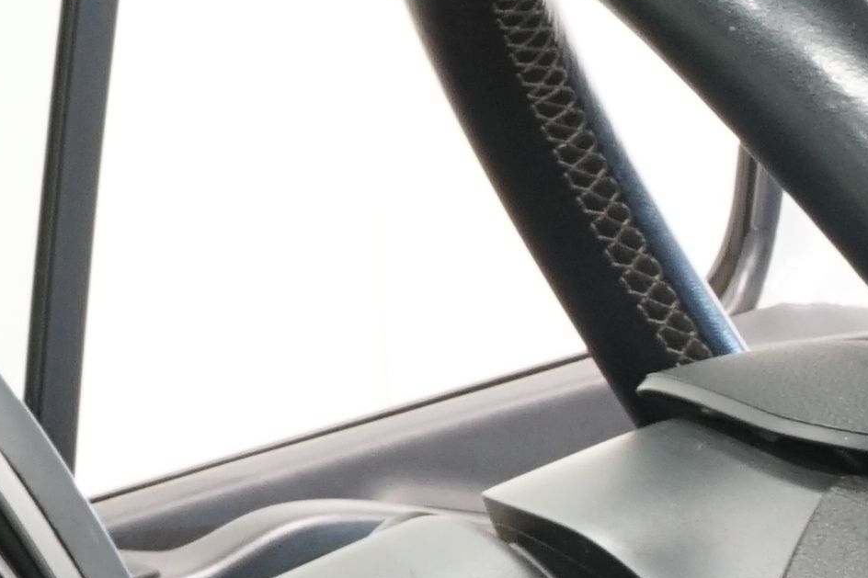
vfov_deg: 7.5
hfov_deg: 9.7
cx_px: 2336
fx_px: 4291
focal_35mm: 178
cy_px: 1015
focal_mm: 28
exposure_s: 1
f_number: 18
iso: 800
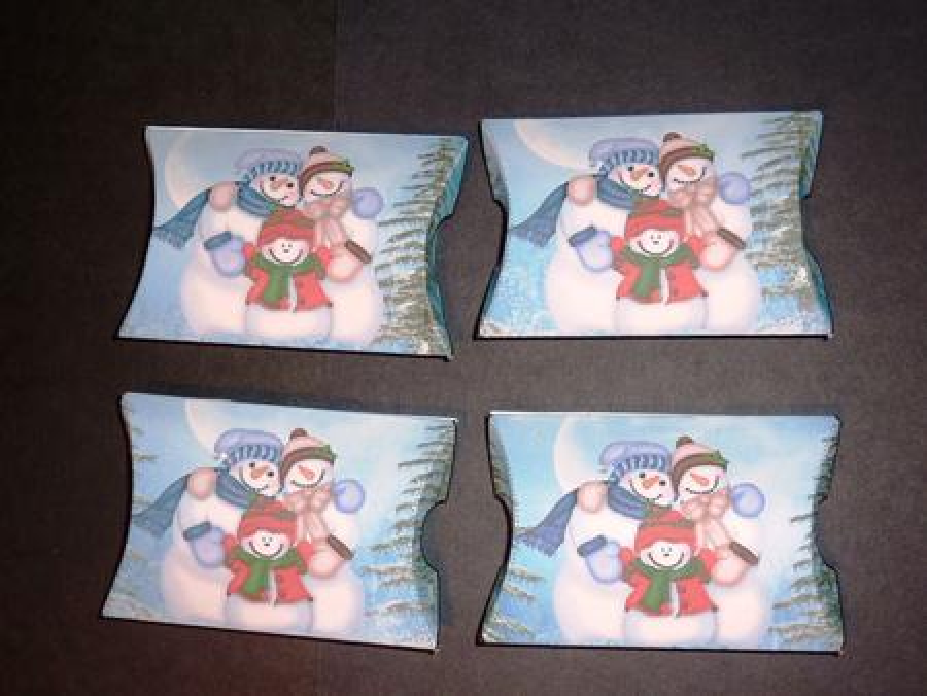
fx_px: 1474
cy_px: 348
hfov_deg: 34.9
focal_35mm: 55
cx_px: 464
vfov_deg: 26.6
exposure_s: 1/30
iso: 100
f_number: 3.9
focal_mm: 9.1
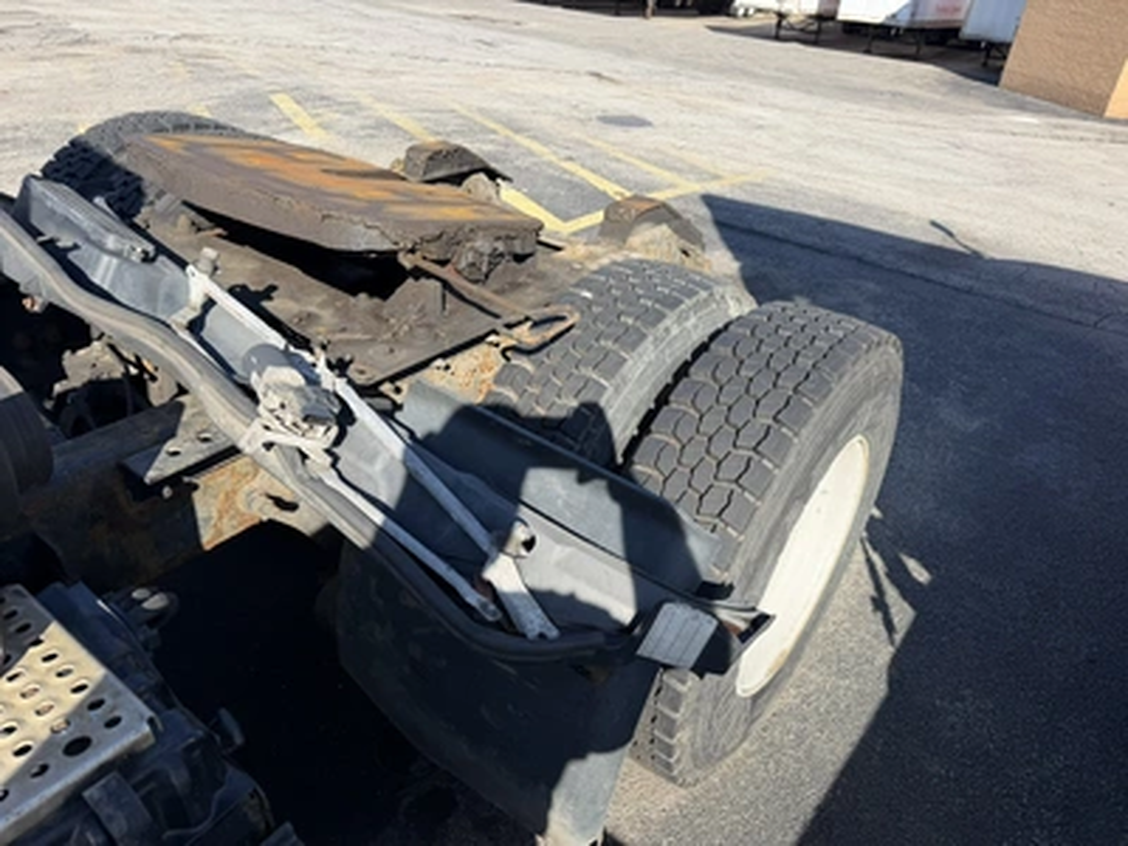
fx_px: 782
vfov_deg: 56.8
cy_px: 423
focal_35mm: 24
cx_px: 564
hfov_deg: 71.6
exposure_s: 1/2232
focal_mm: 6.76
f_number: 1.78
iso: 80
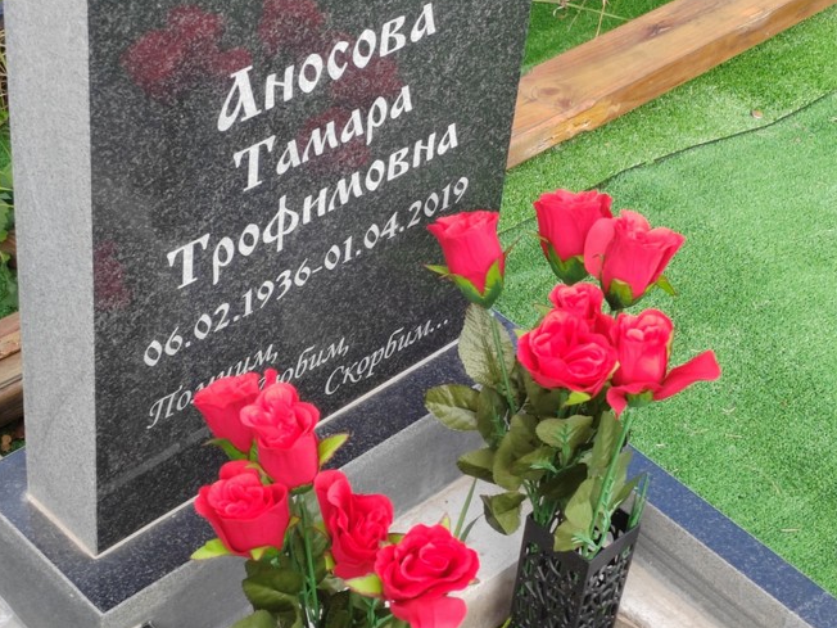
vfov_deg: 18.2
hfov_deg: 24.1
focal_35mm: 81
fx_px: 1959
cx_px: 386
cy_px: 266
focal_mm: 5.52
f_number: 1.9
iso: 100
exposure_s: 1/150
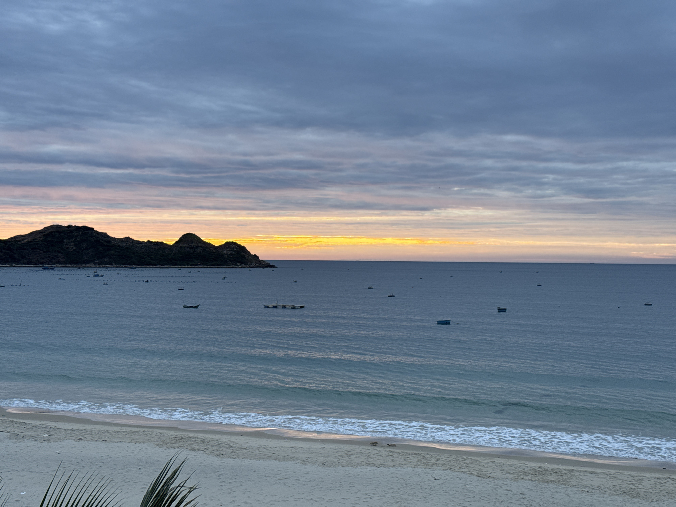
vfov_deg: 30.3
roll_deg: -0.6
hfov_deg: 39.7
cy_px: 254
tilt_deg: +0.7
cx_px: 338
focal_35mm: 48
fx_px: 937
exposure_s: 1/117
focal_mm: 6.76
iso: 100
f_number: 1.78
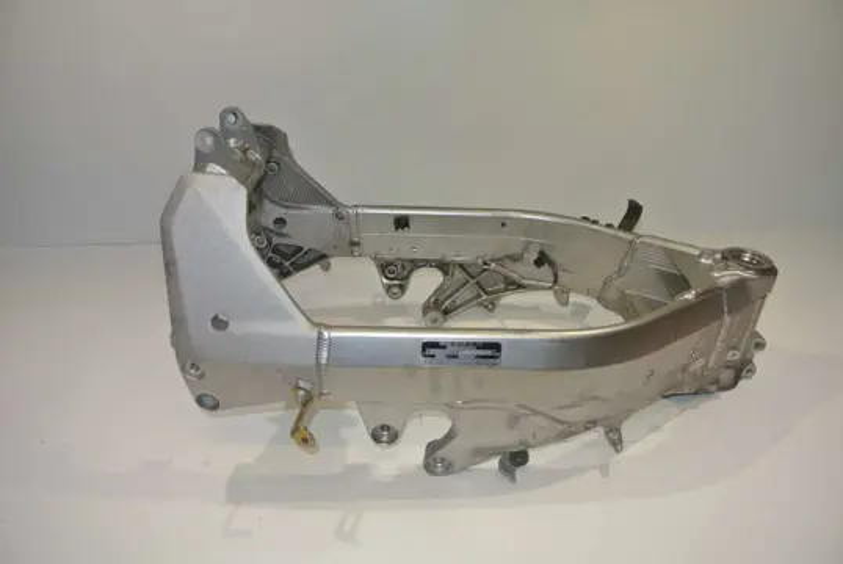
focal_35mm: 28
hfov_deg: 65.4
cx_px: 422
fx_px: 656
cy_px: 282
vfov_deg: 46.5
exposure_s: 1/60
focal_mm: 10.7
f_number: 3.5
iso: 200
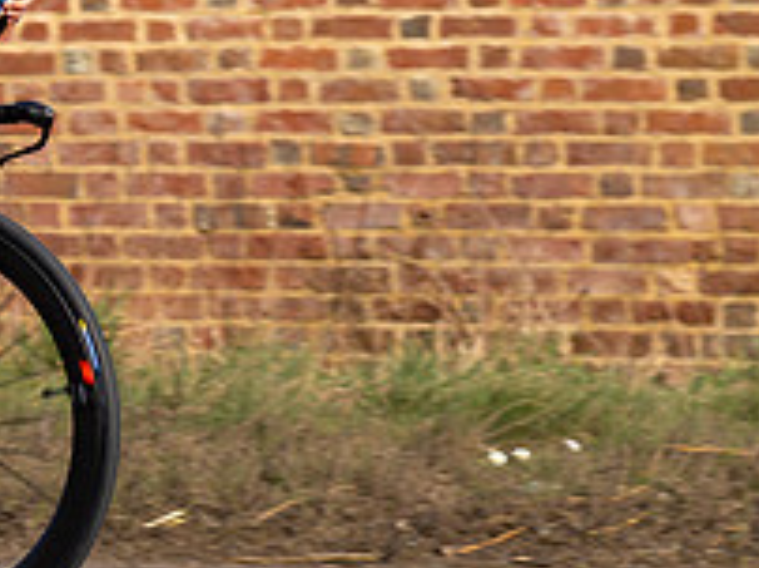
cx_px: -173
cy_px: -27
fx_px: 6176
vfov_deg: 5.2
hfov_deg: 7.0
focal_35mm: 282
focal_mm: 70
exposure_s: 1/800
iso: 100
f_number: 4
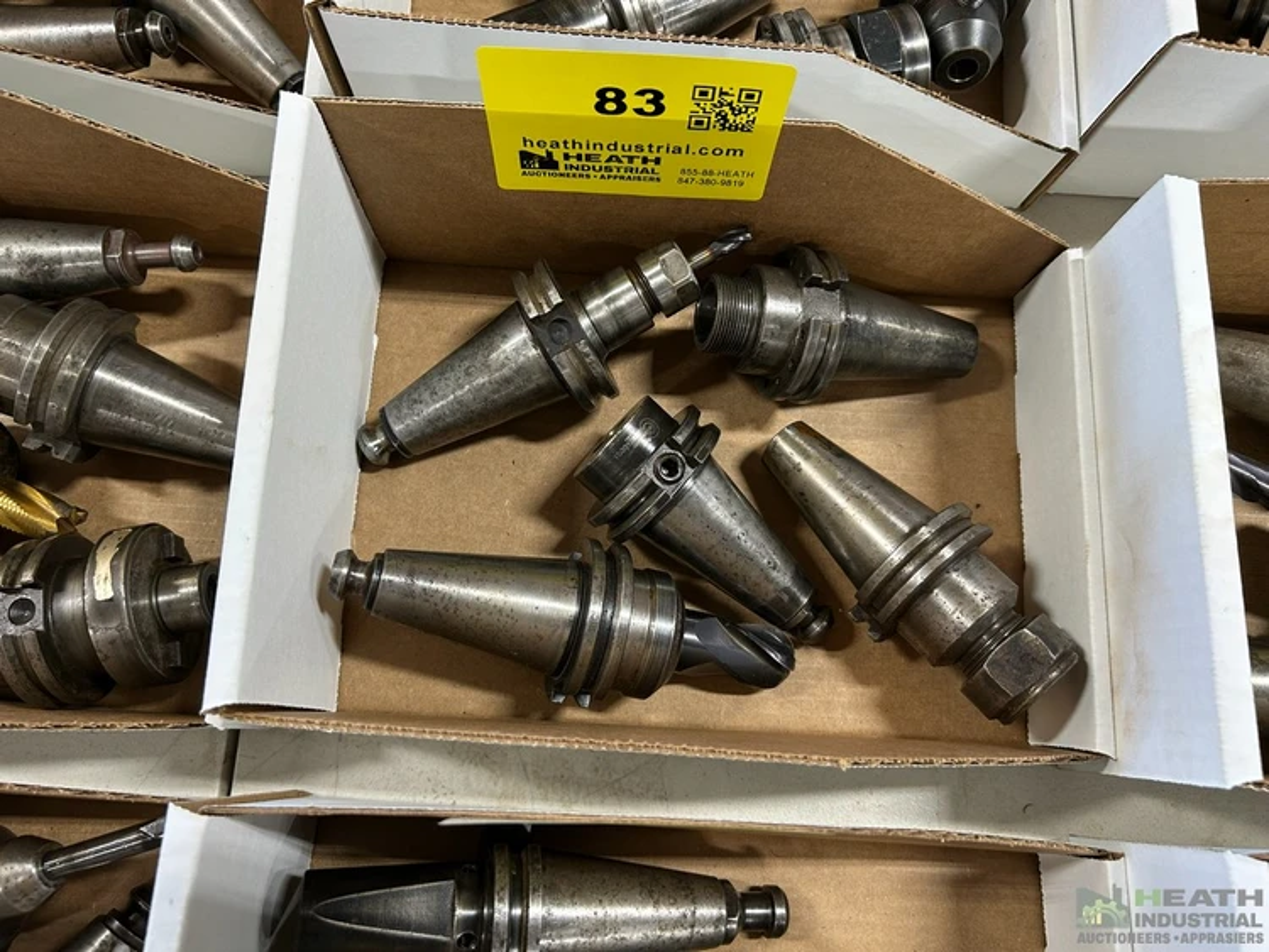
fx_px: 953
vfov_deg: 53.1
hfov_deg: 67.3
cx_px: 634
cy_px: 476
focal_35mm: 26
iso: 100
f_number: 1.5
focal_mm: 5.7
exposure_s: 1/60
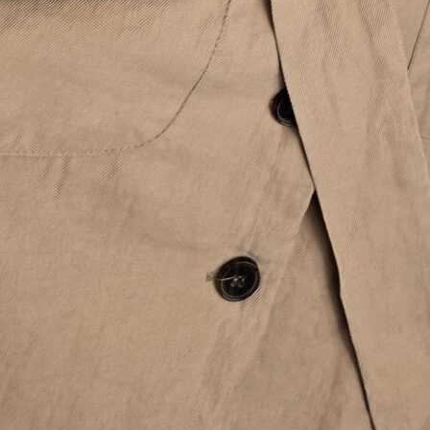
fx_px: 1307
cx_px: 499
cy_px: -435
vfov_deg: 15.1
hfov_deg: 17.9
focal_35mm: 93
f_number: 1.8
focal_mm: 5.4
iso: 320
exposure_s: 1/120
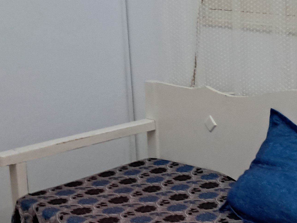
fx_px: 738
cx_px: 246
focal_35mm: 86
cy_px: 81
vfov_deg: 17.1
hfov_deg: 22.4
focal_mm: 4
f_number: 1.8
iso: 500
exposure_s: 1/30
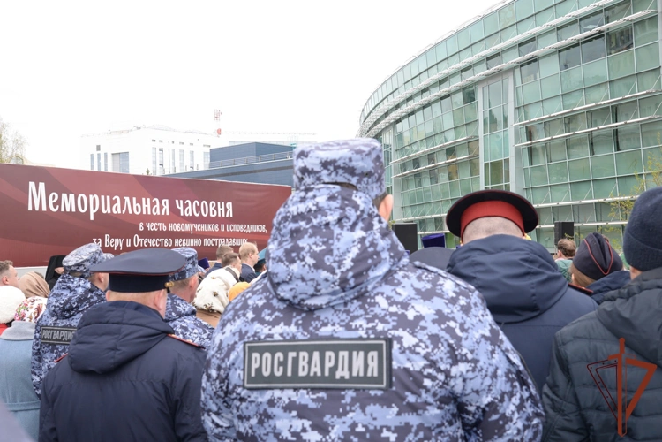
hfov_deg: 44.5
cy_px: 221
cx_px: 331
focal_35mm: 44
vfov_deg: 30.5
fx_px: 809
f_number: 10
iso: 250
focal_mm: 44
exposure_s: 1/125
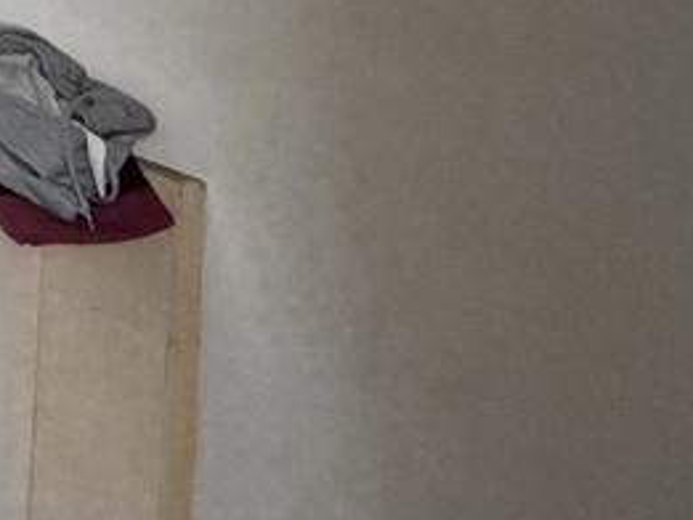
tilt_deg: +4.8
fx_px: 2063
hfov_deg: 12.1
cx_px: -1237
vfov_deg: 11.2
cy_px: -857
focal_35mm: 103
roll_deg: +4.7
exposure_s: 1/121
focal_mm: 2.22
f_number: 2.2
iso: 320
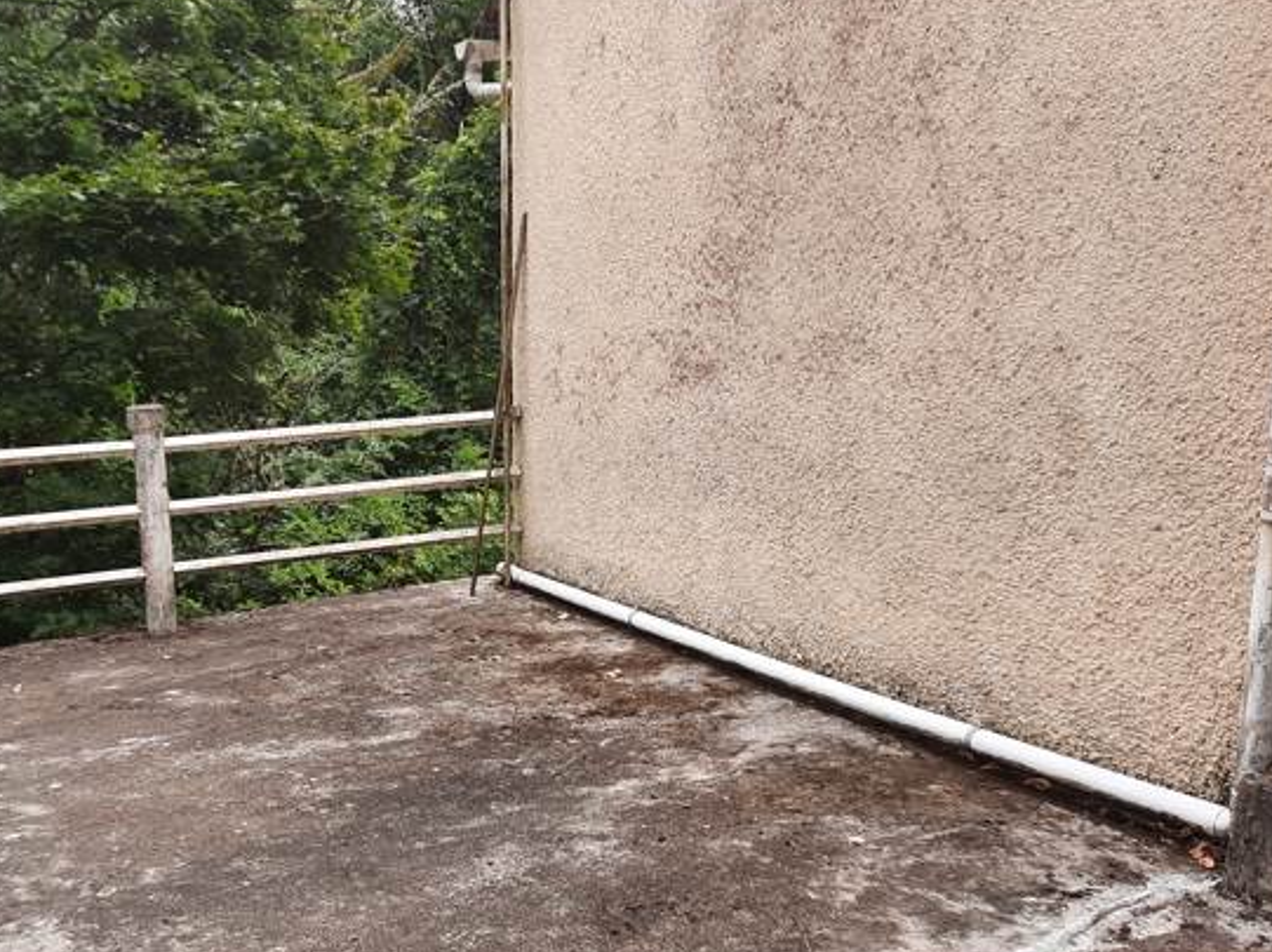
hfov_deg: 49.1
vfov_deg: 38.5
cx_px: 397
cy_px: 562
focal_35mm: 37
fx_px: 1359
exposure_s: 1/117
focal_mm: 4.6
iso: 32
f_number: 2
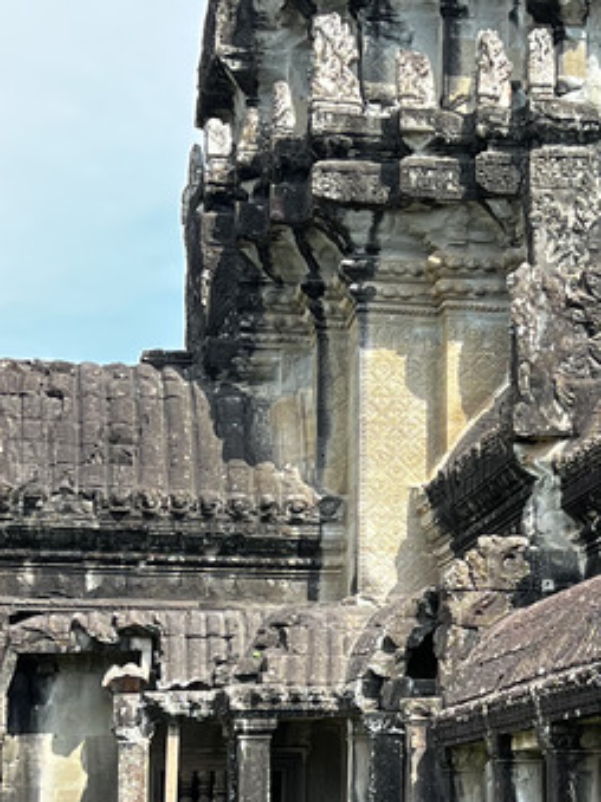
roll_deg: +0.1
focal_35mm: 92
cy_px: 565
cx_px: 606
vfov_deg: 21.2
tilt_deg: +7.3
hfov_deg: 15.7
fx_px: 2131
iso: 50
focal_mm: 5.7
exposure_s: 1/873
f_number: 1.5
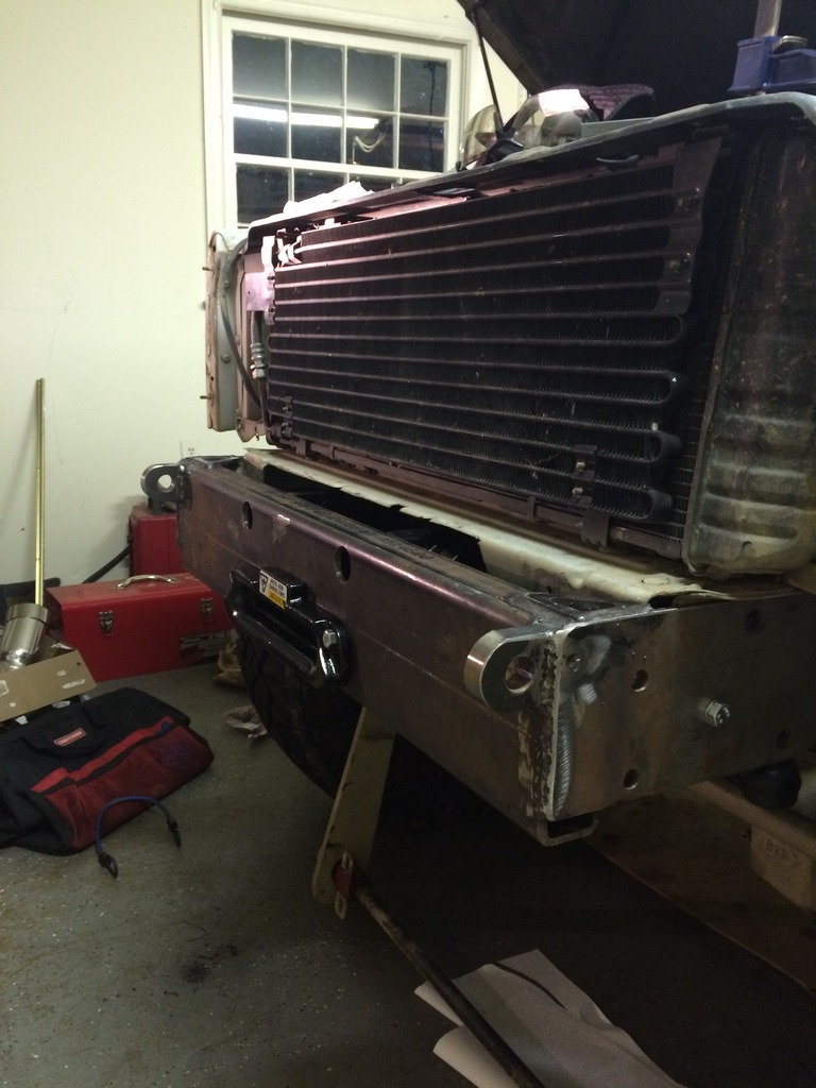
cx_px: 408
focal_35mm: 29
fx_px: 911
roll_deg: +0.4
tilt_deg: -14.2
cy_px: 544
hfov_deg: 48.2
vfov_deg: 61.7
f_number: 2.2
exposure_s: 1/17
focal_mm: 4.15
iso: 320
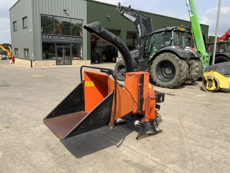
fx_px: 193
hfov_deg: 61.7
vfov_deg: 48.2
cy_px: 86
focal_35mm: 29
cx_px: 115
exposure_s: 1/1451
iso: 16
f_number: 1.8
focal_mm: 3
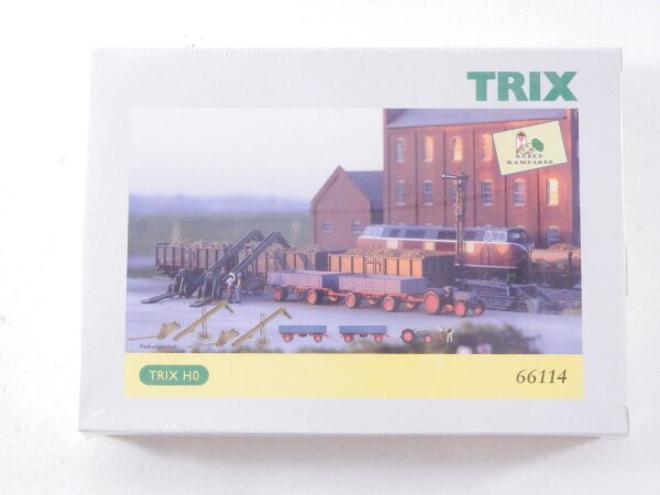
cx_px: 330
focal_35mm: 66
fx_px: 1258
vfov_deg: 22.3
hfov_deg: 29.4
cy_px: 248
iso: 1250
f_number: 4.4
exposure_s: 1/160
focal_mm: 11.9
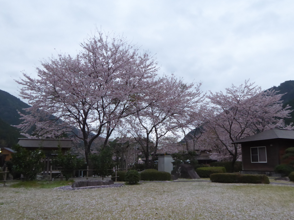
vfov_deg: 45.4
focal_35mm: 31
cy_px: 122
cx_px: 155
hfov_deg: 58.3
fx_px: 263
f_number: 3.4
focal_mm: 4.7
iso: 400
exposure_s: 1/50
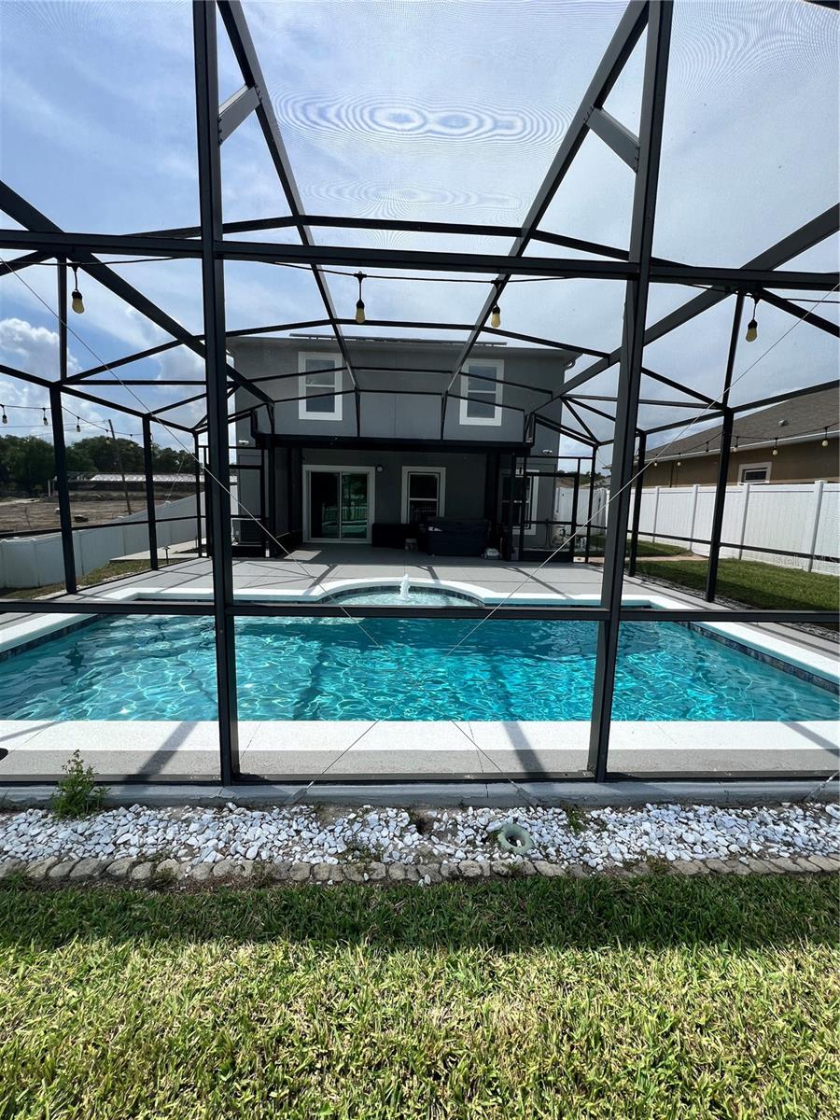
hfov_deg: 89.9
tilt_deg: -6.6
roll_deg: -1.4
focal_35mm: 13
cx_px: 420
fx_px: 421
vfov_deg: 106.2
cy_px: 560
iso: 32
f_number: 1.8
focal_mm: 1.57
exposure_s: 1/943
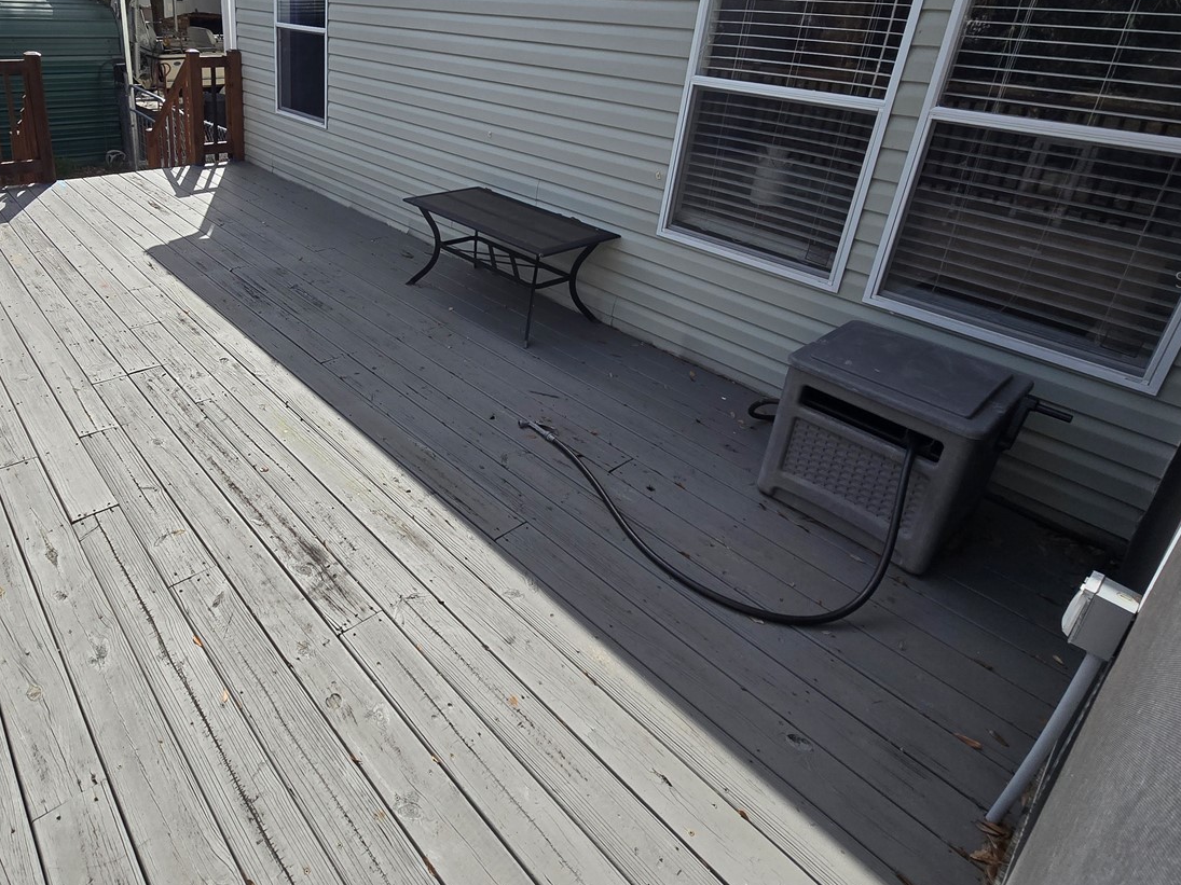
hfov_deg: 82.4
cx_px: 414
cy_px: 279
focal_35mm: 19
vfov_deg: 66.4
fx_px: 648
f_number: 2.2
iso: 50
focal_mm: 2.2
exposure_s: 1/1728
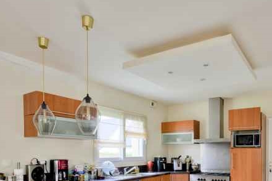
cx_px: 173
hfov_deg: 62.6
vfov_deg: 42.0
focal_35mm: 29
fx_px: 219
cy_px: 156
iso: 800
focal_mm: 16
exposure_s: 1/25
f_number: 8
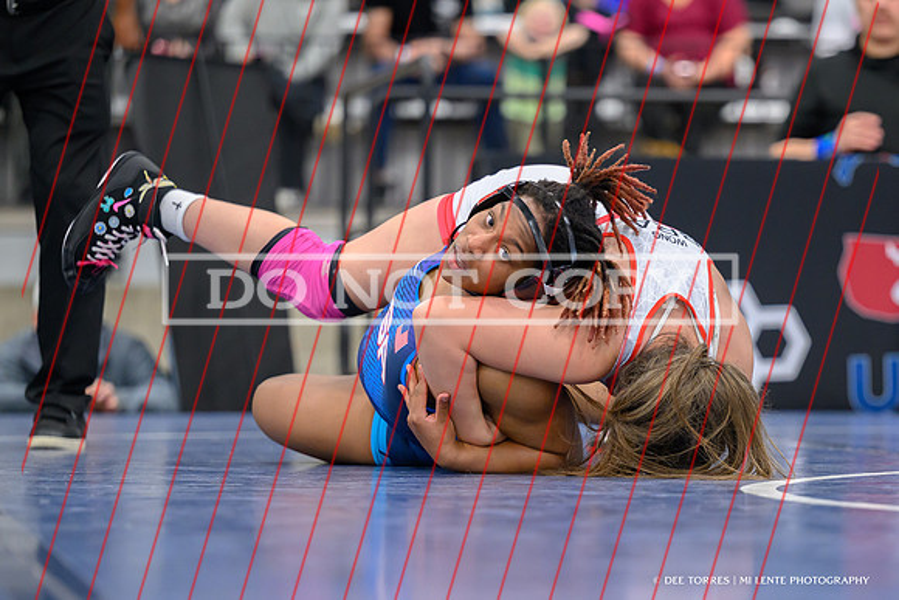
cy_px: 378
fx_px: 4755
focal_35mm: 190
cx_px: 575
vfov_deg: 7.2
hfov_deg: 10.8
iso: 2500
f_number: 2.8
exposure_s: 1/800
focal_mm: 135
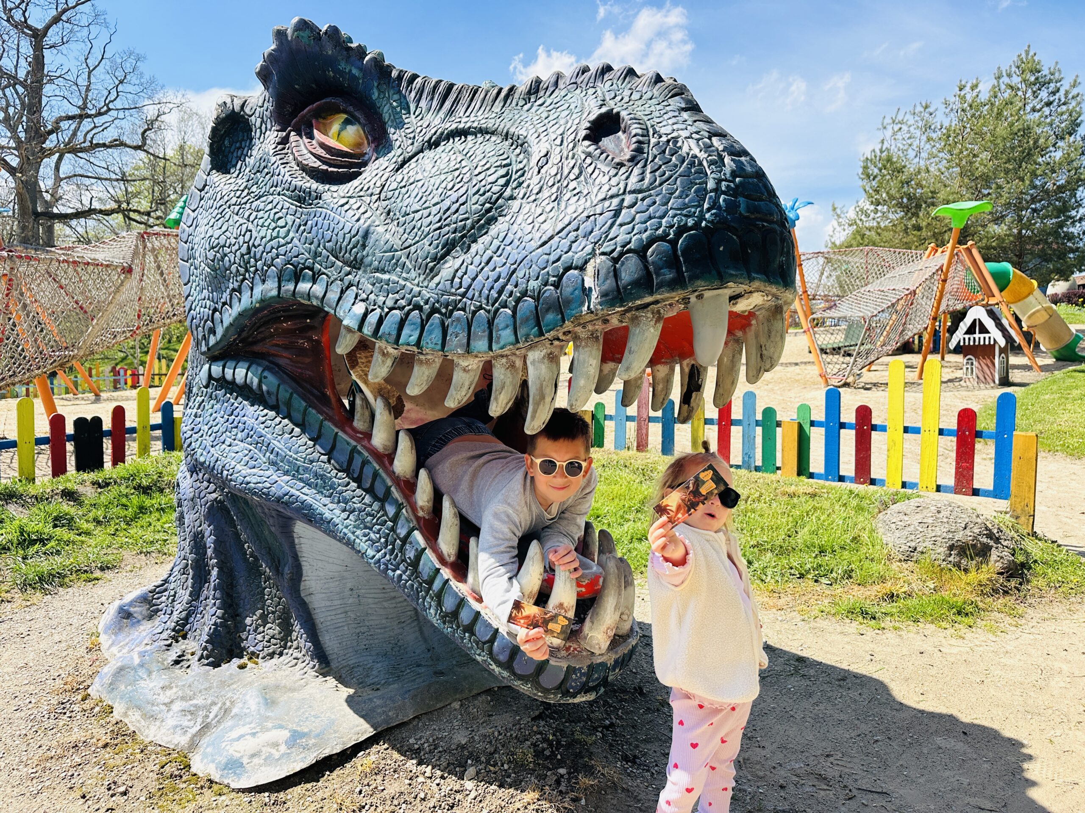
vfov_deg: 56.8
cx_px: 542
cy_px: 406
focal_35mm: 24
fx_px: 752
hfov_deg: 71.6
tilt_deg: -1.9
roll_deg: -0.7
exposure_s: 1/2591
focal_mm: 6.86
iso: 80
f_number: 1.78
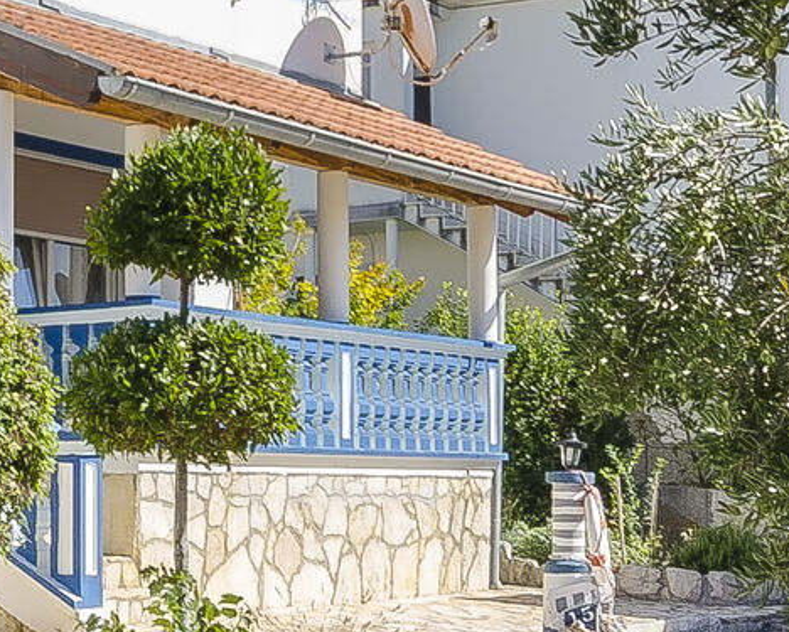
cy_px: 335
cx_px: -170
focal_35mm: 84
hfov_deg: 21.1
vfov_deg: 18.3
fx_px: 1963
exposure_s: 1/200
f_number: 8
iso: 100
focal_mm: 10
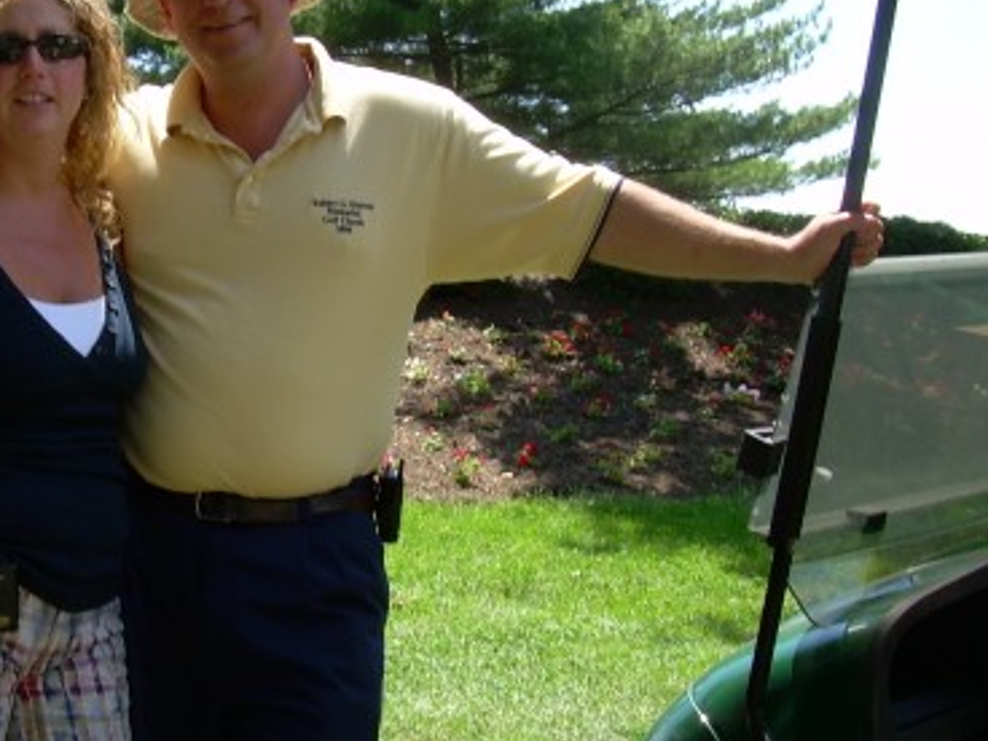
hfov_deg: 28.7
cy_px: 314
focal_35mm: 66
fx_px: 1884
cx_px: 193
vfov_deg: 22.2
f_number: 4.6
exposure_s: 1/177
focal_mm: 6.3
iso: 50
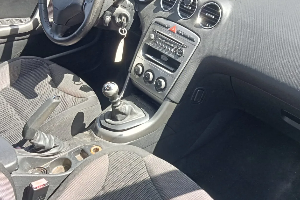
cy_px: 117
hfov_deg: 43.6
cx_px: 146
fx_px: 375
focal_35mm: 45
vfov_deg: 29.8
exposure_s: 1/117
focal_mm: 3.46
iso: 100
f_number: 2.2
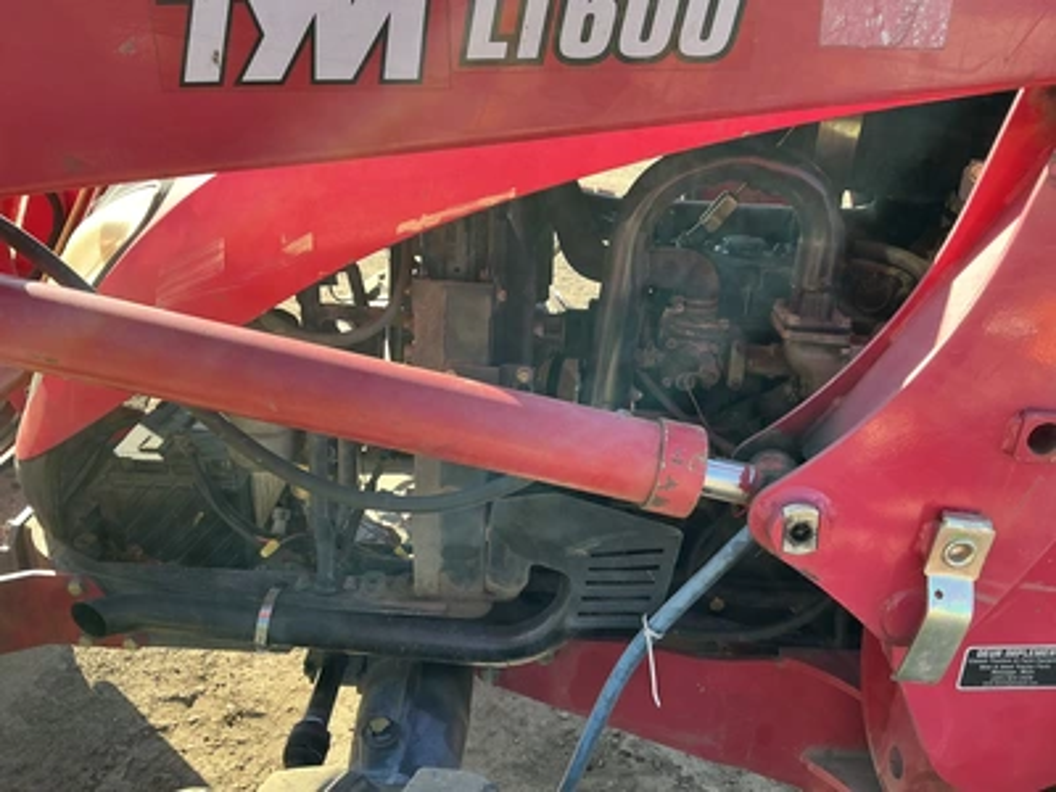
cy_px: 396
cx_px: 528
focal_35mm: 28
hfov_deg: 63.4
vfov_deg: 49.7
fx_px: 854
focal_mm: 3
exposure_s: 1/144
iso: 20
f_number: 1.8
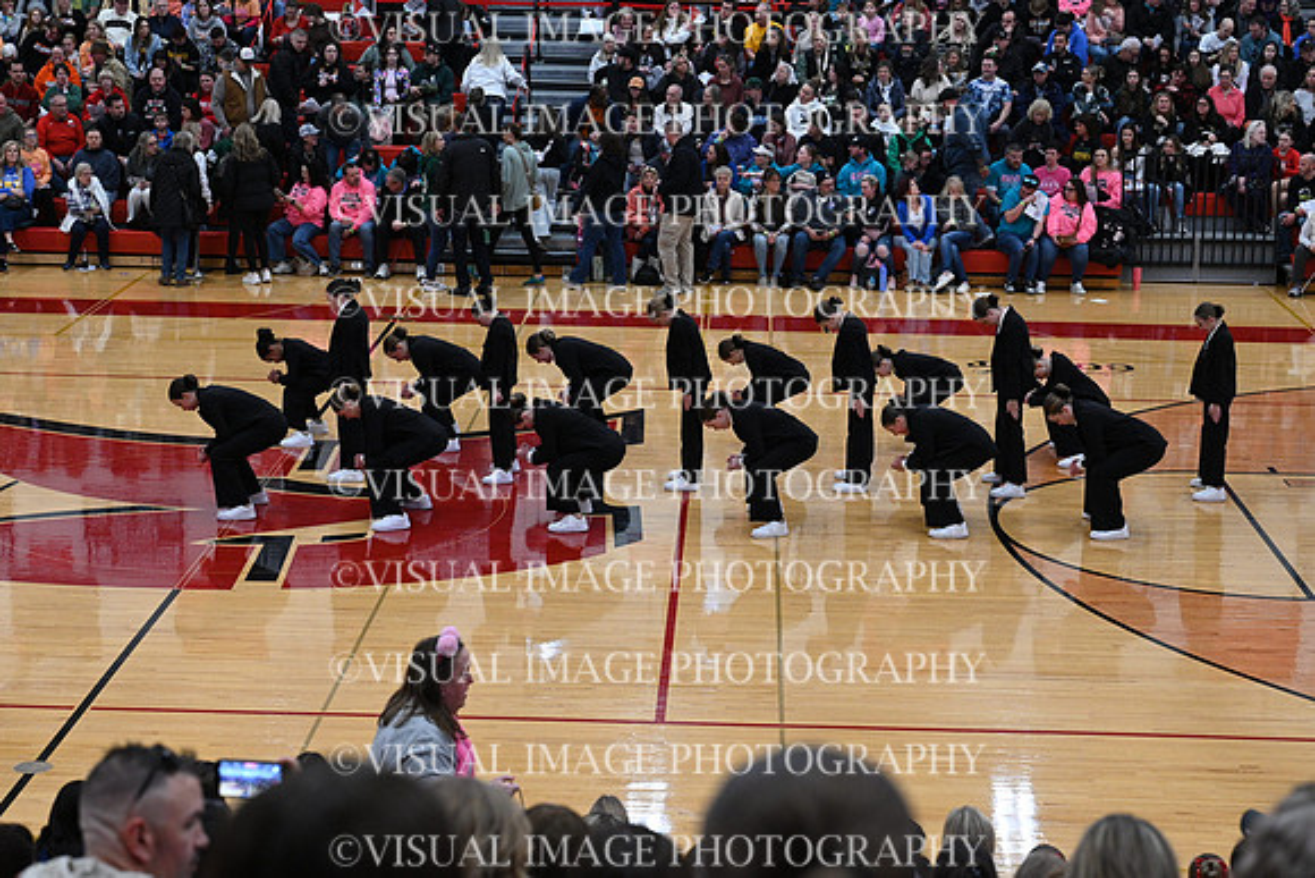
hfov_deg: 28.8
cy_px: 439
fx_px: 2557
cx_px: 658
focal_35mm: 70
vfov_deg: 19.5
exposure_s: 1/400
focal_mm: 70
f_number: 4
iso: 4000
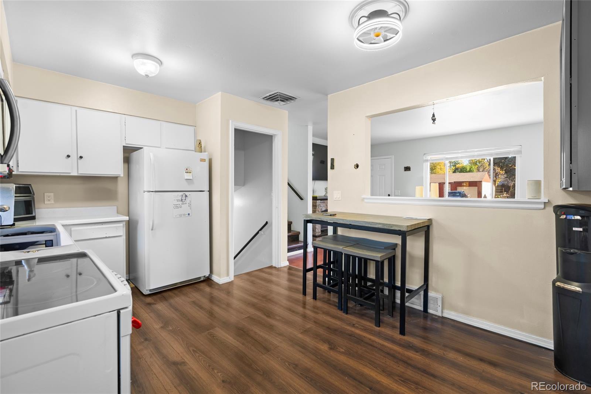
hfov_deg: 96.7
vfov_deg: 73.7
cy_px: 197
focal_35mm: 16
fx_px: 263
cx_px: 296
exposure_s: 1/6
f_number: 7.1
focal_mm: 16
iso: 200
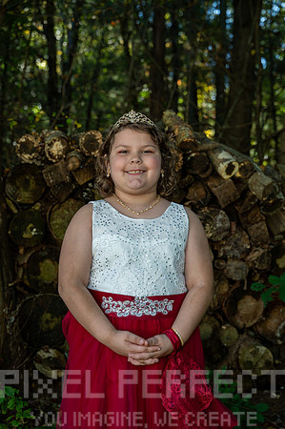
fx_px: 631
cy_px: 214
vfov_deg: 37.6
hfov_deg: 25.5
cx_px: 142
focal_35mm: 53
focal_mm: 53
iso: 720
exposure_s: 1/200
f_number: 4.5
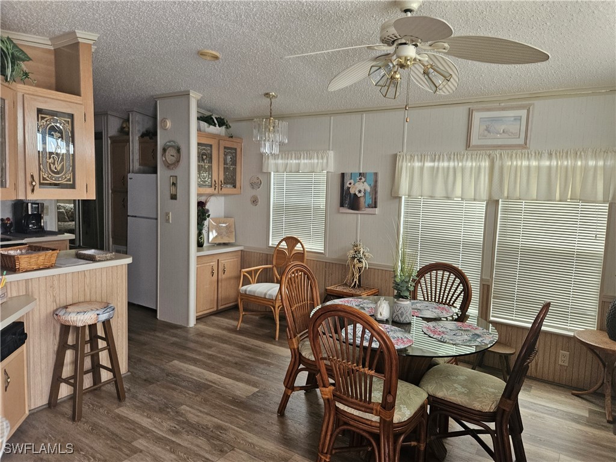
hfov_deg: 73.9
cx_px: 308
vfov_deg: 58.9
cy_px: 231
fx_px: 409
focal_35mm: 23
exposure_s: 1/120
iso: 250
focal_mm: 5.4
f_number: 1.8
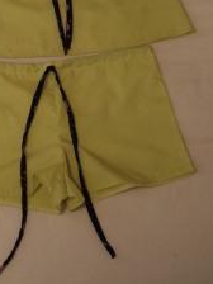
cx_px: 16
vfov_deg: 24.7
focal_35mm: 76
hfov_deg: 19.0
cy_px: 15
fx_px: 624
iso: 200
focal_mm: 7.9
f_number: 2.8
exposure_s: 1/8
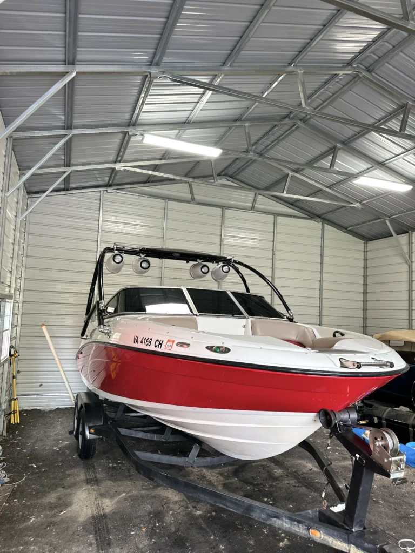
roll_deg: -3.8
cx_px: 208
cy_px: 276
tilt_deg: +6.0
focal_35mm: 24
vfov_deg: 71.6
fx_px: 384
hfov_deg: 56.8
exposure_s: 1/60
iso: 160
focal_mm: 6.86
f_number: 1.78
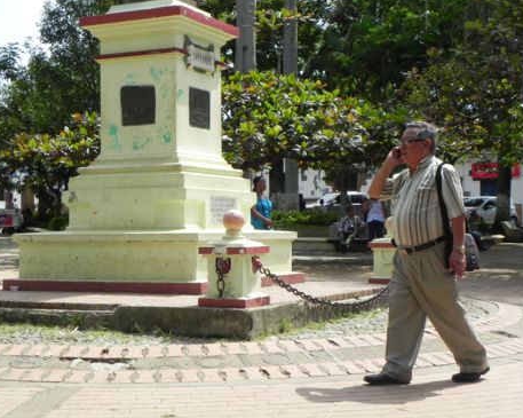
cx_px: 254
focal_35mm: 62
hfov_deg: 30.5
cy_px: 212
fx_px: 959
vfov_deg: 24.6
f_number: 7.1
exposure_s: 1/325
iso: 160
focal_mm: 10.3
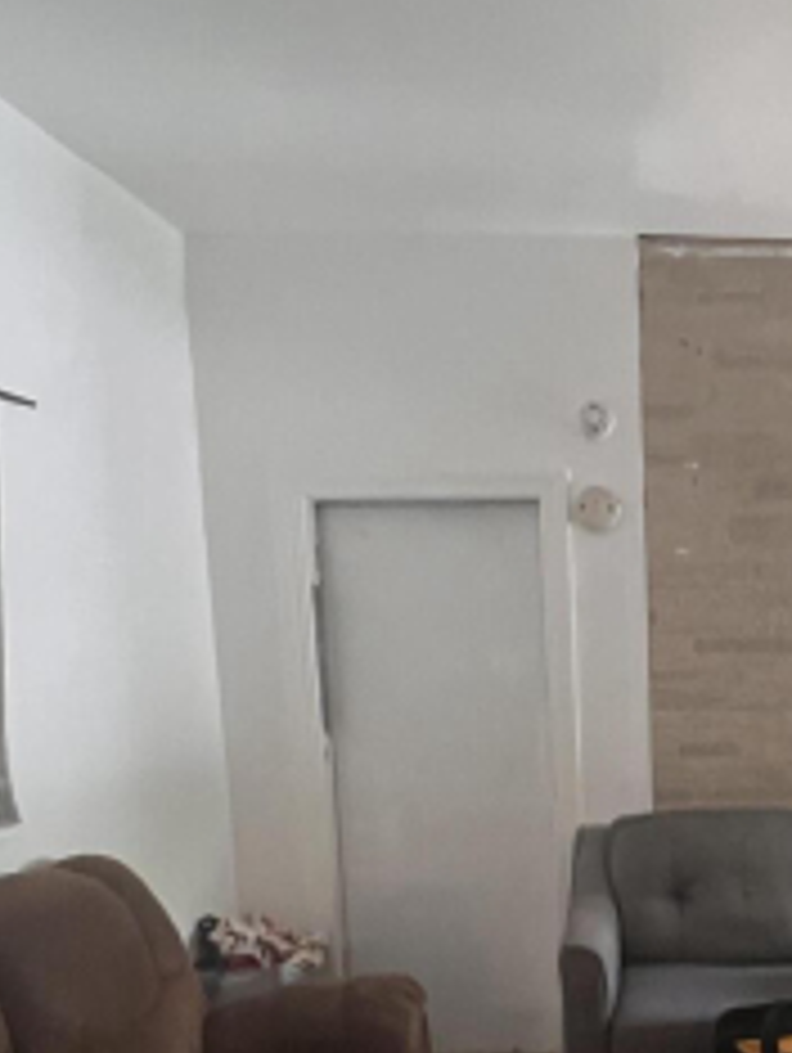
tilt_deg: -6.6
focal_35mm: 37
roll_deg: +1.3
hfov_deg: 34.8
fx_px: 1127
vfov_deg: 47.2
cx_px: 810
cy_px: 853
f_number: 1.8
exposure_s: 1/60
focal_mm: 1.57
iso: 640
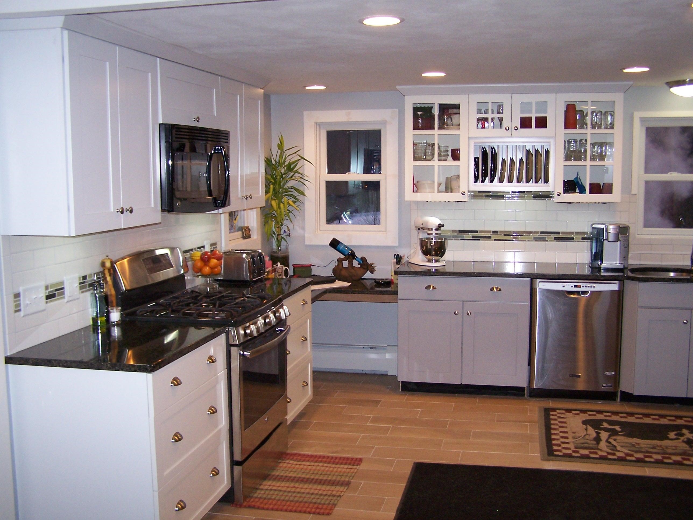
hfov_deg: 49.0
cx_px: 346
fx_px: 761
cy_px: 260
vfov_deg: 37.7
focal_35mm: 38
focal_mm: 6.3
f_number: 2.8
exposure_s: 1/60
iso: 140
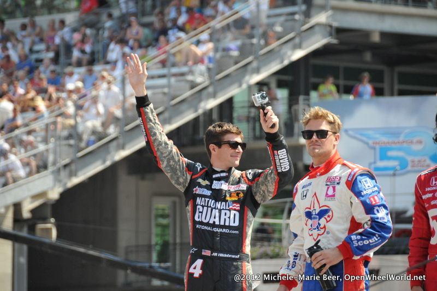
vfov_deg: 4.6
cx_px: 218
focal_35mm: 300
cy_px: 146
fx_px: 3639
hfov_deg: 6.9
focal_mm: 200
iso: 1000
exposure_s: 1/1600
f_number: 5.6
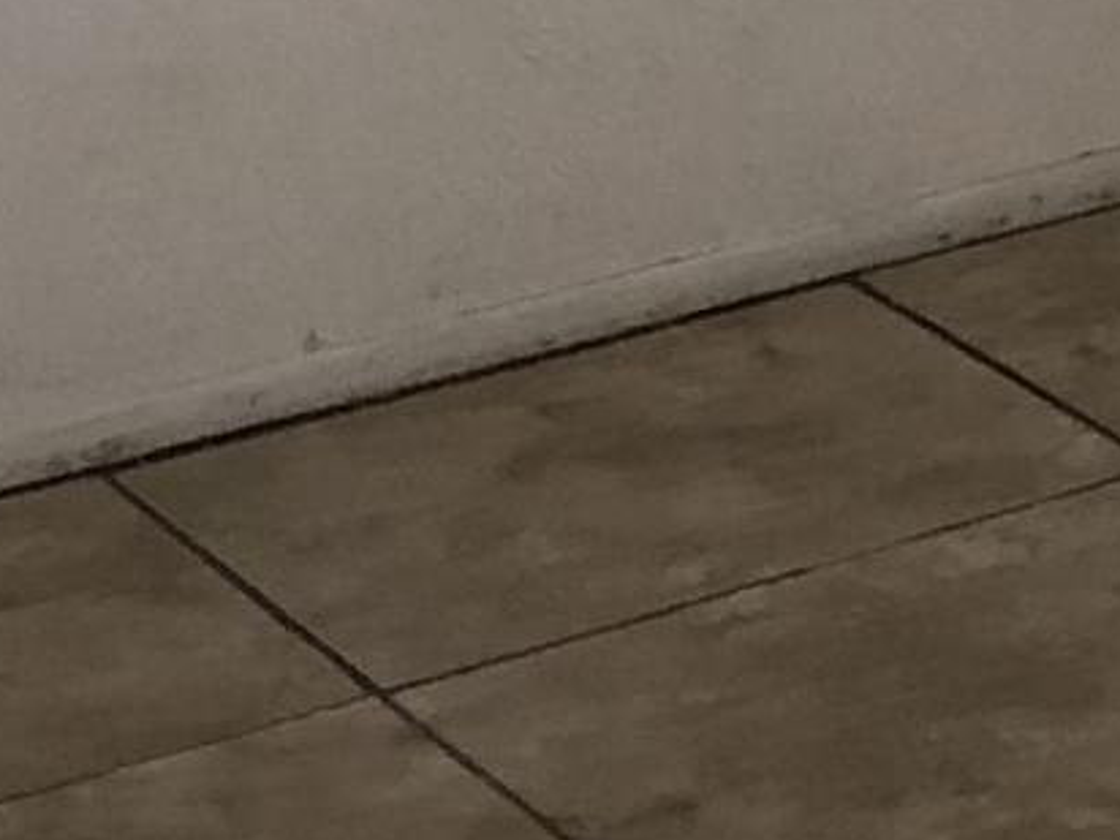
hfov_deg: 9.0
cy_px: -1397
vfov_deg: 6.8
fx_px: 6600
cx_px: 2428
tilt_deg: -6.1
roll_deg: +0.6
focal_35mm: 204
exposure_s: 1/24
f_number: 1.8
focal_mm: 4
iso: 40
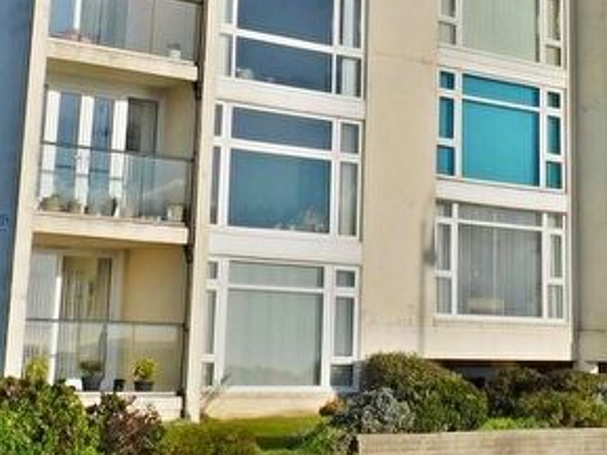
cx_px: 412
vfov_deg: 18.0
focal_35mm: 80
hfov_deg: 24.3
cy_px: -5
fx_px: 1403
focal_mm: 5.9
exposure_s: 1/1600
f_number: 5.7
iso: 125
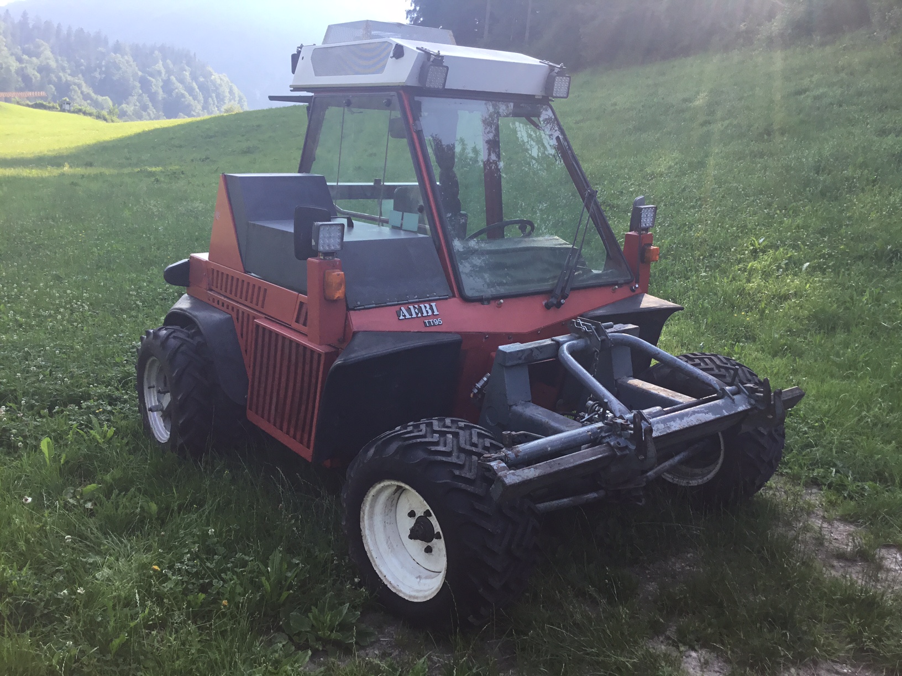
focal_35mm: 31
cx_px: 451
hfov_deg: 58.4
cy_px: 338
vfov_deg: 45.4
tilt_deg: -7.9
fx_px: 808
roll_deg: -7.4
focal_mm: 3.3
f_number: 2.4
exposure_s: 1/215
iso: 25
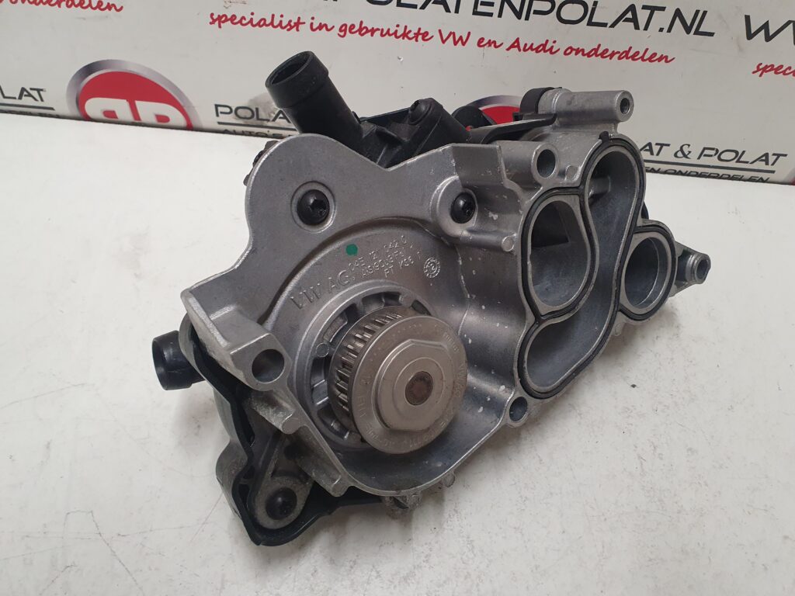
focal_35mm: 26
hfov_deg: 67.3
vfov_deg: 53.1
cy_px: 298
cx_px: 398
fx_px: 597
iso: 250
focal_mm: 4.32
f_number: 2.4
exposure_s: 1/100
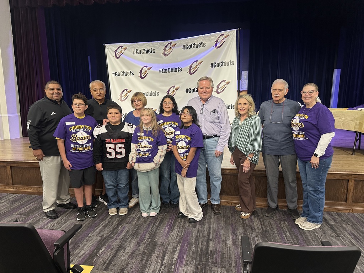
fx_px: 252
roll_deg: +0.4
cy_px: 136
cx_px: 182
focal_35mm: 24
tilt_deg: -9.2
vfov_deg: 56.8
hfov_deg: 71.6
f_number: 1.78
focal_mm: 6.86
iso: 200
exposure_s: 1/44
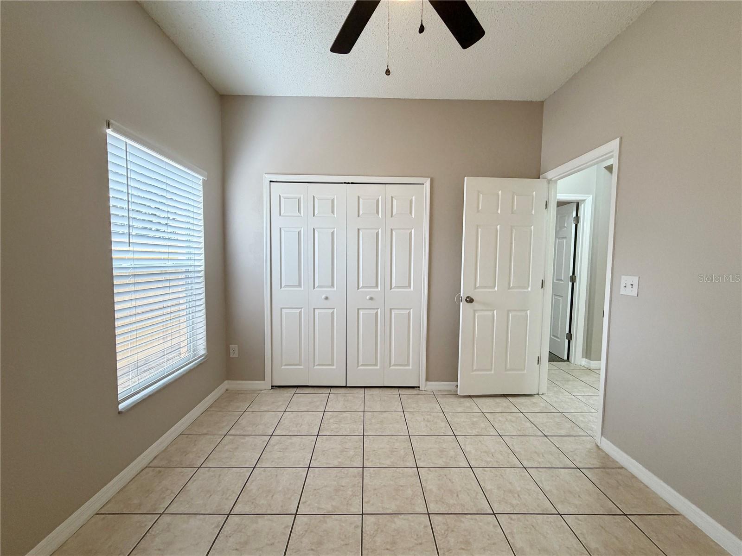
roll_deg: -0.8
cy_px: 278
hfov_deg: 102.1
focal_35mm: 14
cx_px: 371
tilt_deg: -3.2
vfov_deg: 85.7
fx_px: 300
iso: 250
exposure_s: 1/120
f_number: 2.2
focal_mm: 2.22
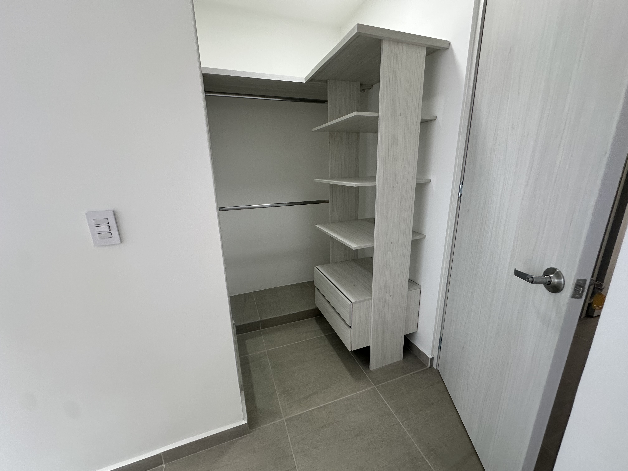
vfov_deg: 85.7
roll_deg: +0.2
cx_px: 314
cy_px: 236
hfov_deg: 102.1
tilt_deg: -13.2
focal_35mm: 14
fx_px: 254
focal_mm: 2.22
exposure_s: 1/120
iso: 160
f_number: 2.2
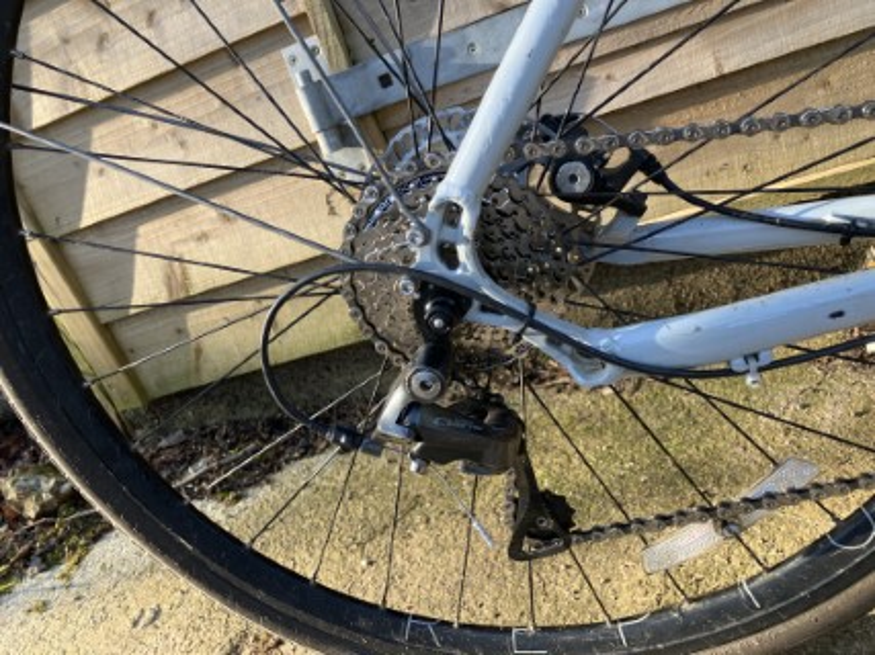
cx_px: 438
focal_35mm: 28
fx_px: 708
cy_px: 328
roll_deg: +23.1
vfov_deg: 49.7
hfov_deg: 63.5
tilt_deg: -22.5
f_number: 1.8
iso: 25
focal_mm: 3.99
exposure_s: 1/122
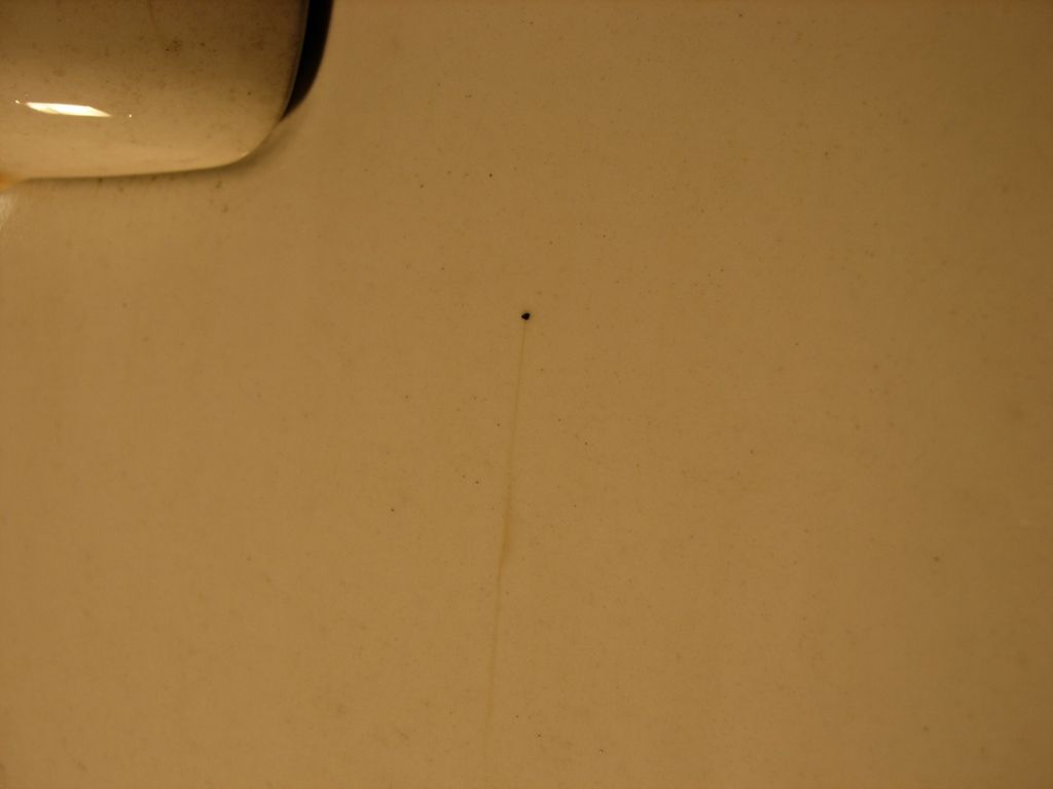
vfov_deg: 39.7
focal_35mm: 36
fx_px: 1095
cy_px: 394
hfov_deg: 51.4
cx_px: 526
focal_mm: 7.5
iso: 50
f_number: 3.4
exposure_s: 1/95.8
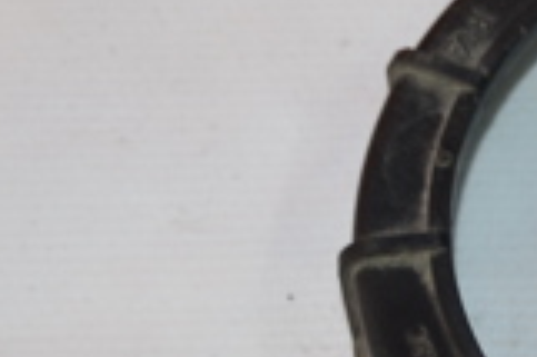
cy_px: 77
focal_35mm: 191
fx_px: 2846
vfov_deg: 7.2
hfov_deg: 10.5
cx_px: 707
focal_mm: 32
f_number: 4.5
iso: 280
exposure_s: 1/60
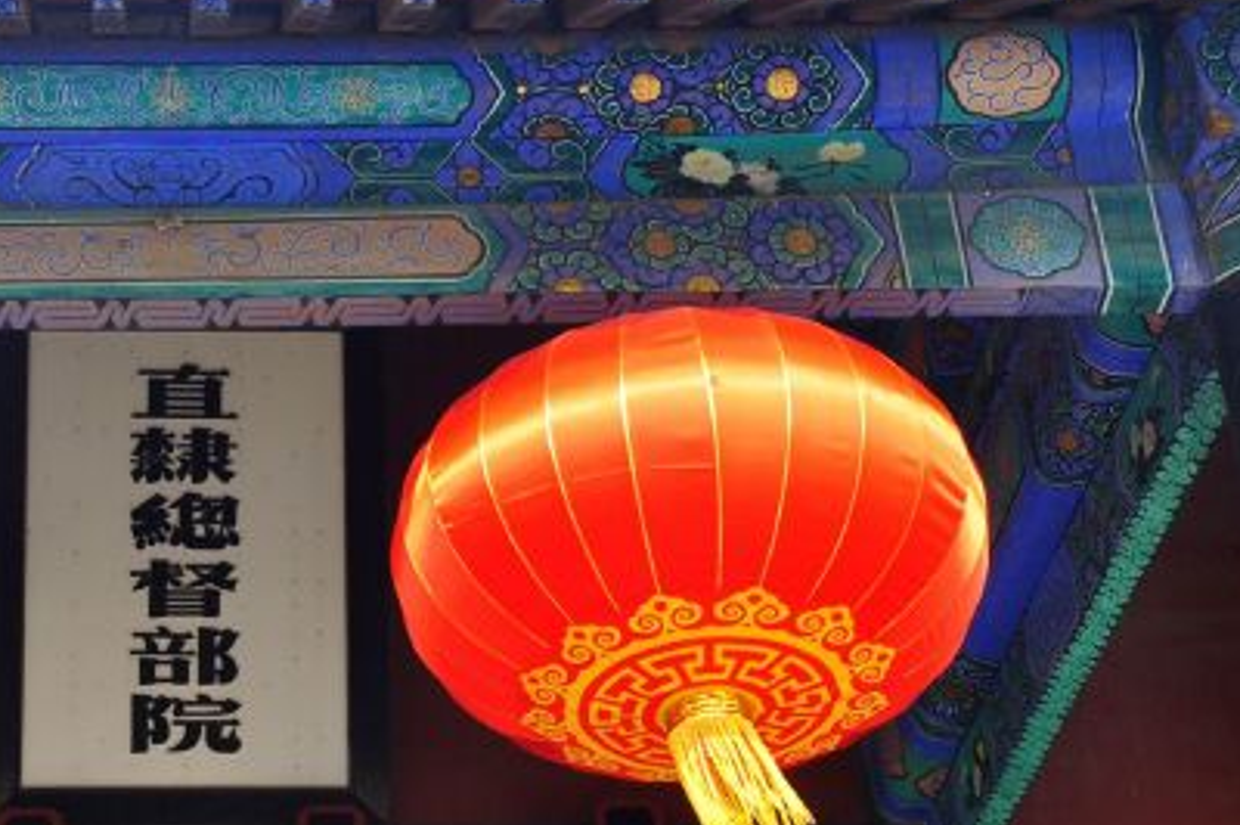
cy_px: 377
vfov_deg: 14.9
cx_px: 223
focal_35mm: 92
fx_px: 3162
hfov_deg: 21.9
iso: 400
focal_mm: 35
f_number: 10
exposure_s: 1/200
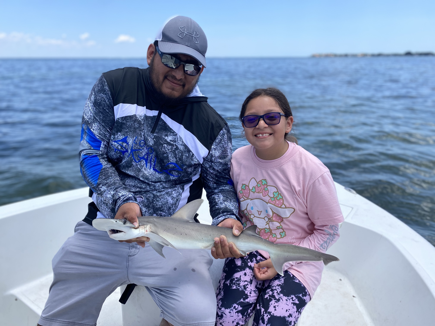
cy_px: 163
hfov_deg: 67.3
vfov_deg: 53.1
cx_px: 218
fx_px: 327
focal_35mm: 26
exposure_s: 1/1996
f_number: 1.8
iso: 32
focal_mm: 4.25
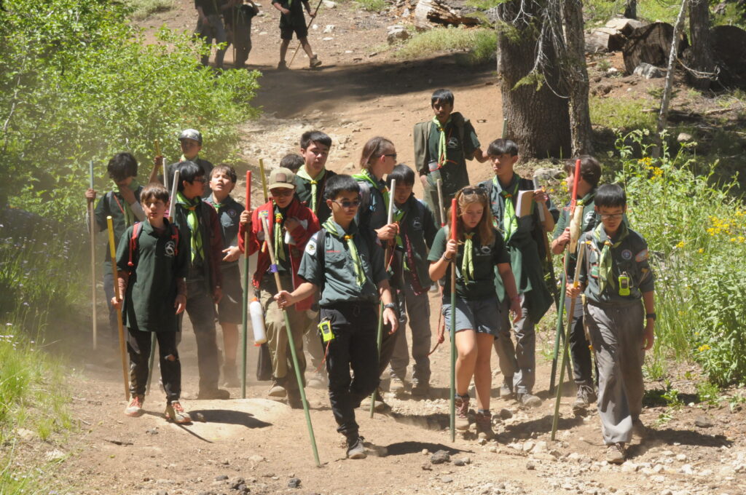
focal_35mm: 129
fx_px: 2670
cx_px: 373
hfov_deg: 15.9
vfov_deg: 10.6
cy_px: 248
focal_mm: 86
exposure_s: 1/500
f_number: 11
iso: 1000
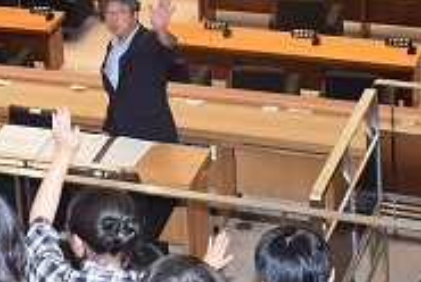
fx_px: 1792
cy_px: 11
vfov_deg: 9.0
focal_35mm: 153
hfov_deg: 13.1
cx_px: -83
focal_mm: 42
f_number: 8
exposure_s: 1/60
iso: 1600
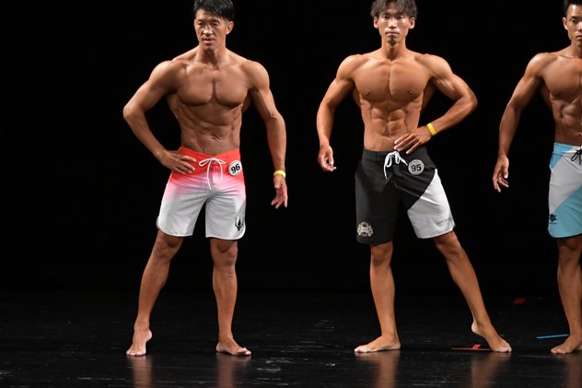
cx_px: 255
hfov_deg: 6.2
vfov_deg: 4.2
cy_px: 175
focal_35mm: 331
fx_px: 5349
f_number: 5.6
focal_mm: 180
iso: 3200
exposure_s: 1/400
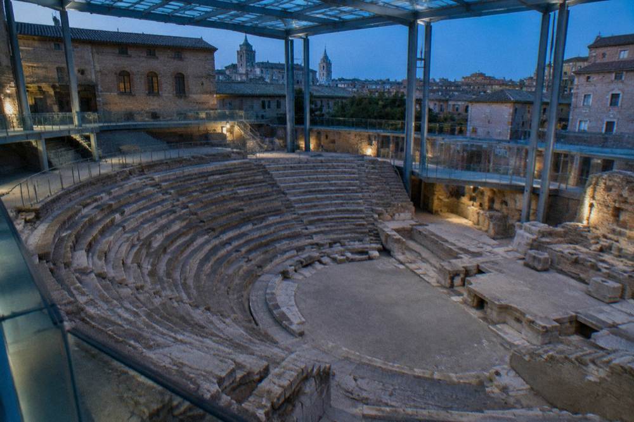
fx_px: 616
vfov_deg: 37.8
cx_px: 317
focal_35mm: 35
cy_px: 211
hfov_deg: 54.5
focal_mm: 35
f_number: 7.1
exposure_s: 1/400
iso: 640
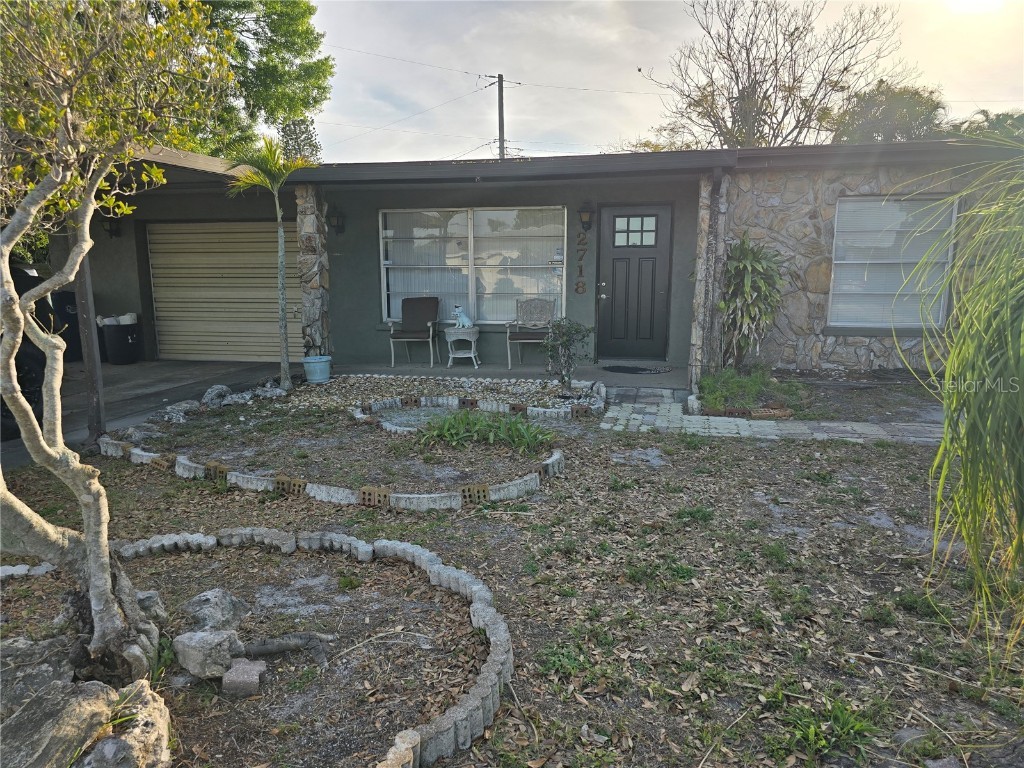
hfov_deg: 73.9
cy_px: 384
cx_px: 512
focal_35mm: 23
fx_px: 680
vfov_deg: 58.9
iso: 12
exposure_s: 1/673
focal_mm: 6.3
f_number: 1.7
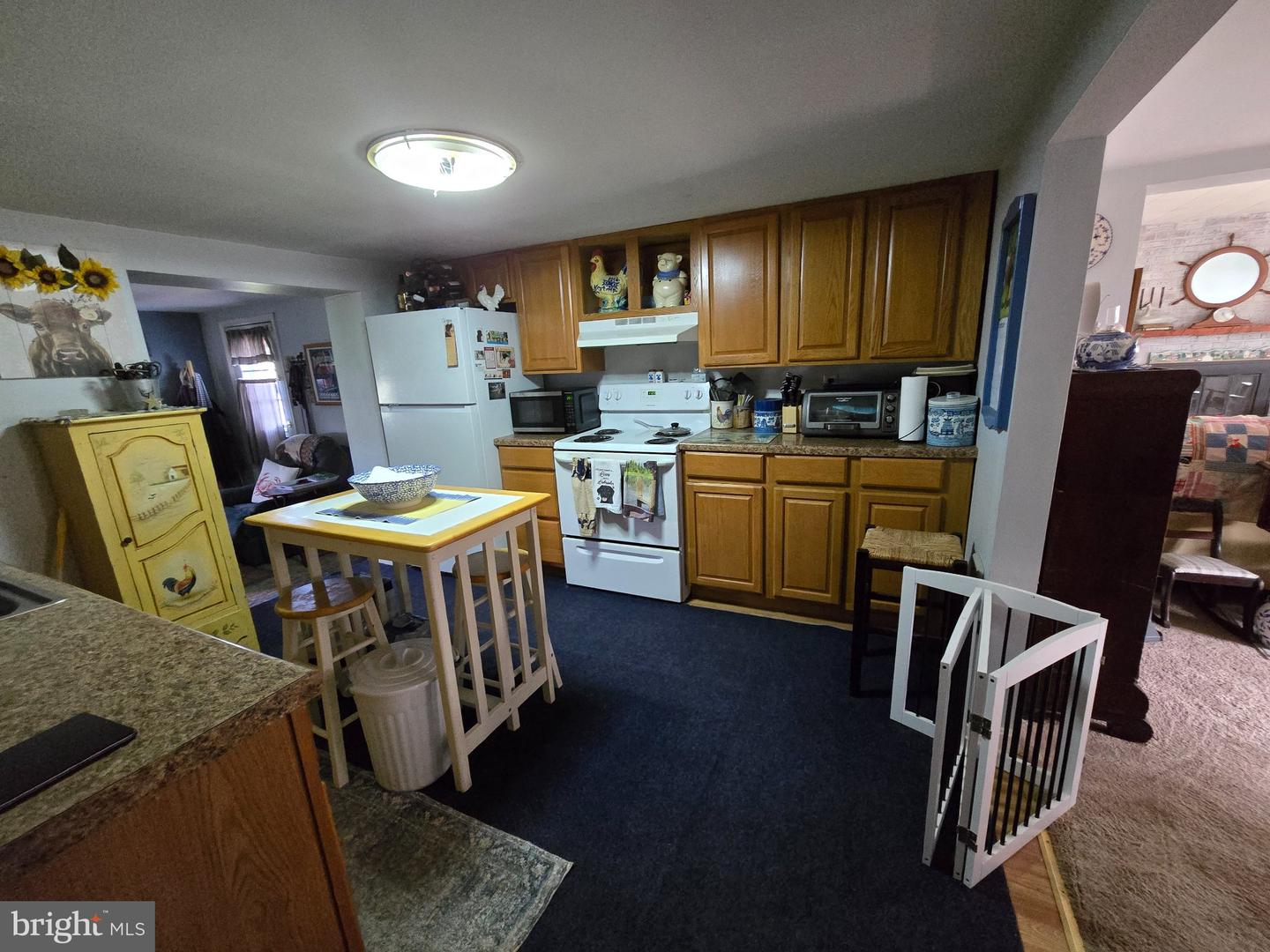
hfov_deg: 106.2
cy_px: 476
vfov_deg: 89.9
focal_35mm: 13
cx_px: 635
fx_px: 477
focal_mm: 2.2
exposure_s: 1/60
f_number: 2.2
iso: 1250
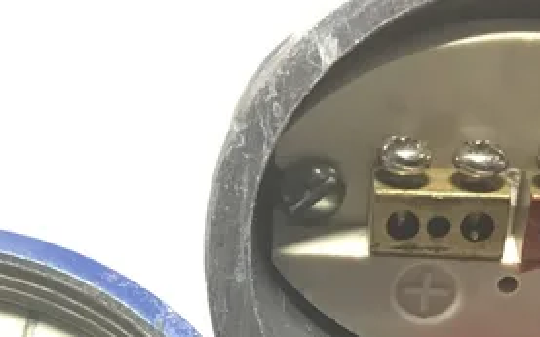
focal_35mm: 89
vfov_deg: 14.3
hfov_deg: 23.3
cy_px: 369
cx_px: 232
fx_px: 1310
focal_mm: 3.3
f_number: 2.4
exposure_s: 1/40
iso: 25
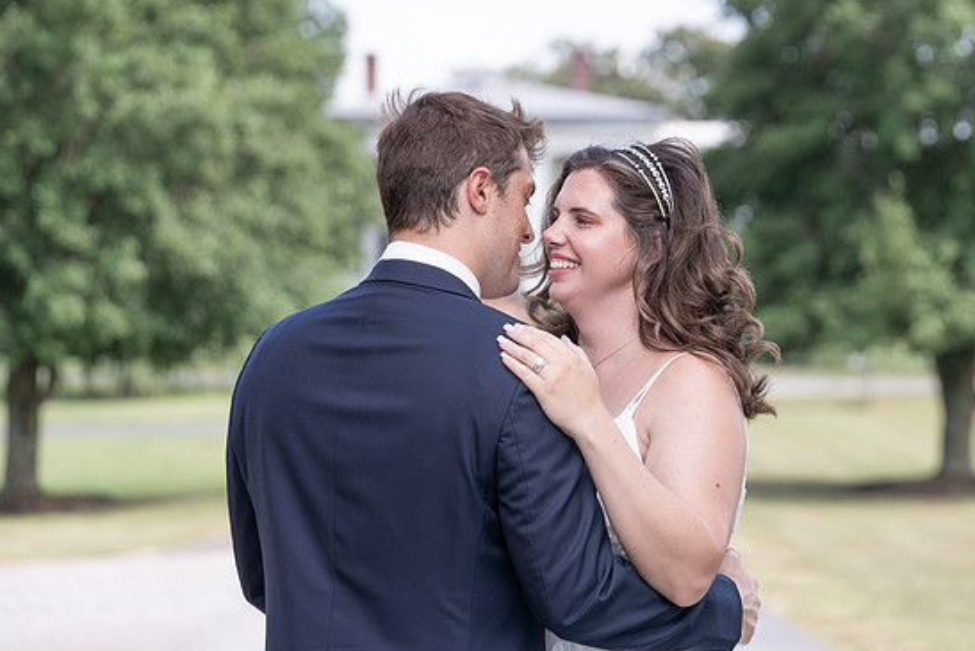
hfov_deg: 14.5
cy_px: 295
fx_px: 3820
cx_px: 562
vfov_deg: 9.7
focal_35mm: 141
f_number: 4.5
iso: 100
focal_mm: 119
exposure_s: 1/250
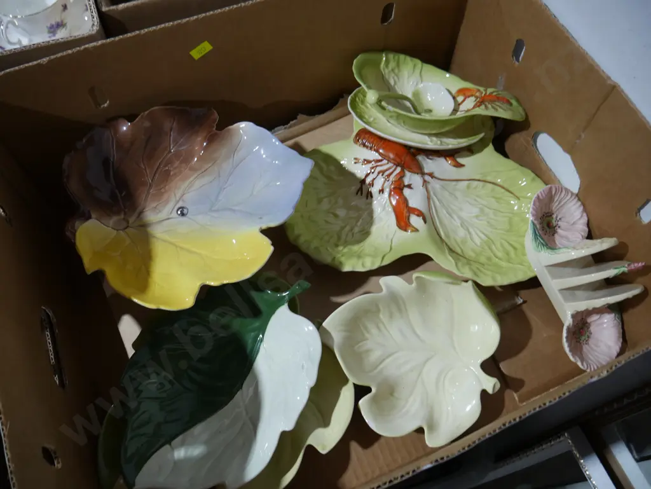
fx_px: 527
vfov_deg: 49.8
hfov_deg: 63.4
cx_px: 326
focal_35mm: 28
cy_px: 244
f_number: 3.5
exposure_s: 1/60
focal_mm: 14
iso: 640
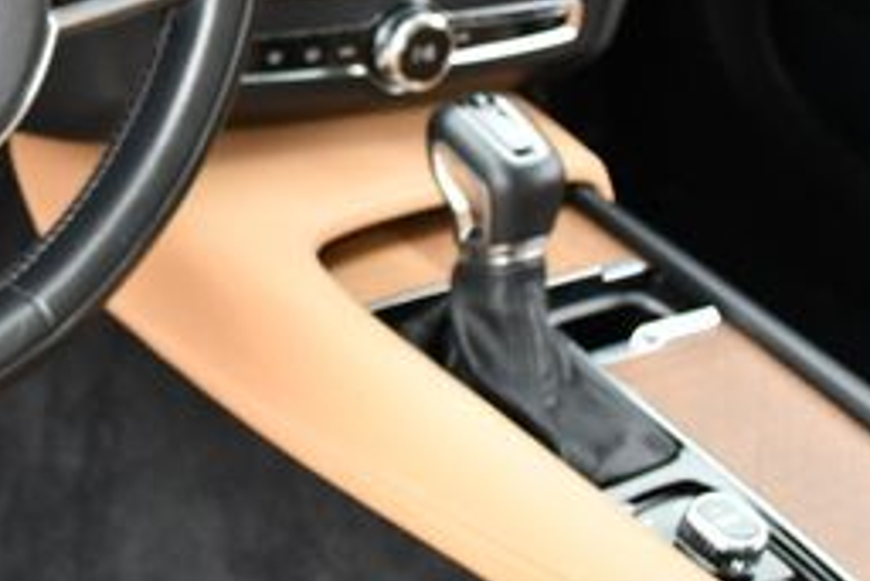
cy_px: -105
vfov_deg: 13.4
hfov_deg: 19.2
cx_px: -173
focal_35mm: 100
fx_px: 2418
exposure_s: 1/250
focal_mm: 20
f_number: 5
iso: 400
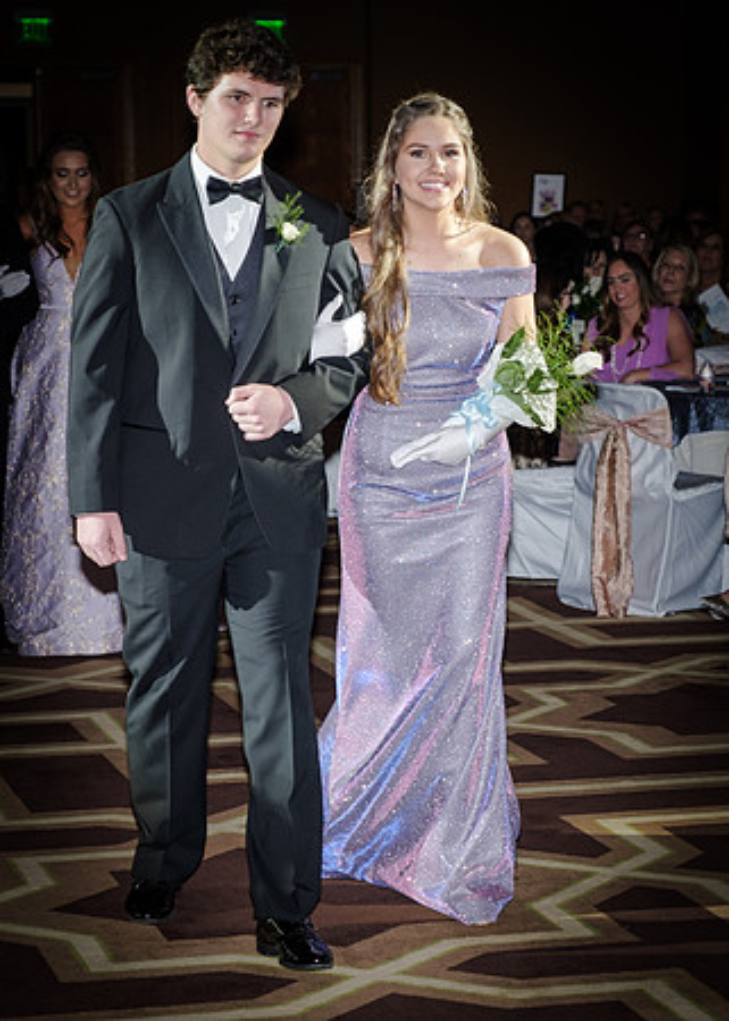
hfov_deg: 13.8
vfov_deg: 19.3
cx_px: 361
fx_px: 3010
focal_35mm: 104
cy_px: 510
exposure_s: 1/125
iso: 200
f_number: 2.8
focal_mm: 44.1
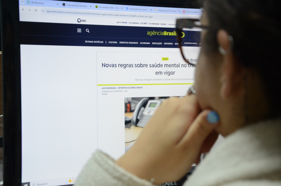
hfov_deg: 26.0
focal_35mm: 78
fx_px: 608
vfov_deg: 17.4
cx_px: 140
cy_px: 93
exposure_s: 1/80
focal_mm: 52
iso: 1600
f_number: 5
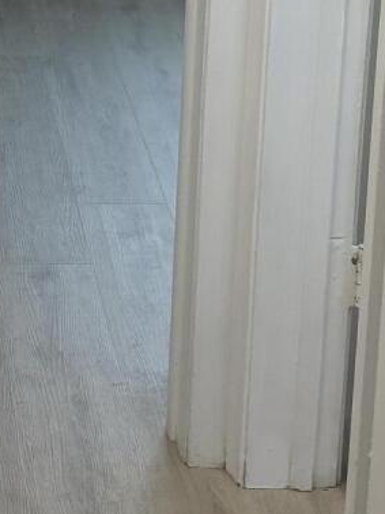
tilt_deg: -16.1
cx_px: 23
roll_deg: -1.9
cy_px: -44
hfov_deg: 10.7
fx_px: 2045
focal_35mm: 138
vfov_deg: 14.0
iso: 100
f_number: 1.6
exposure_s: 1/120
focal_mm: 5.96
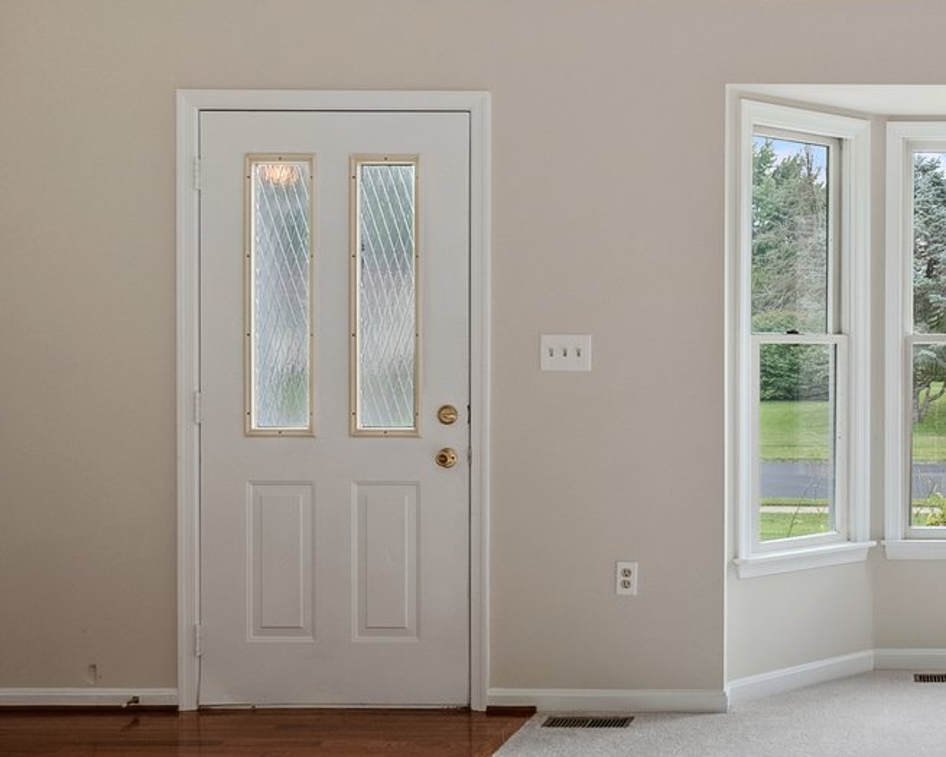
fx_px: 1316
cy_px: 378
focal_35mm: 47
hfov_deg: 36.0
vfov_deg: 32.1
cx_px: 924
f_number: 8
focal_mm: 16
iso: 250
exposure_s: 1/15
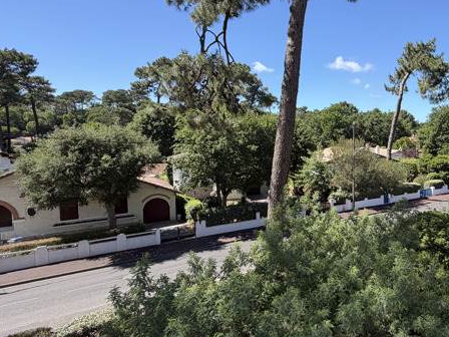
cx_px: 330
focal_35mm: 25
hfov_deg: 65.7
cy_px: 150
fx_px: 324
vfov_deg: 54.8
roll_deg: +1.0
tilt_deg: -3.2
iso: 40
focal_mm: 2.22
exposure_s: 1/770
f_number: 2.2
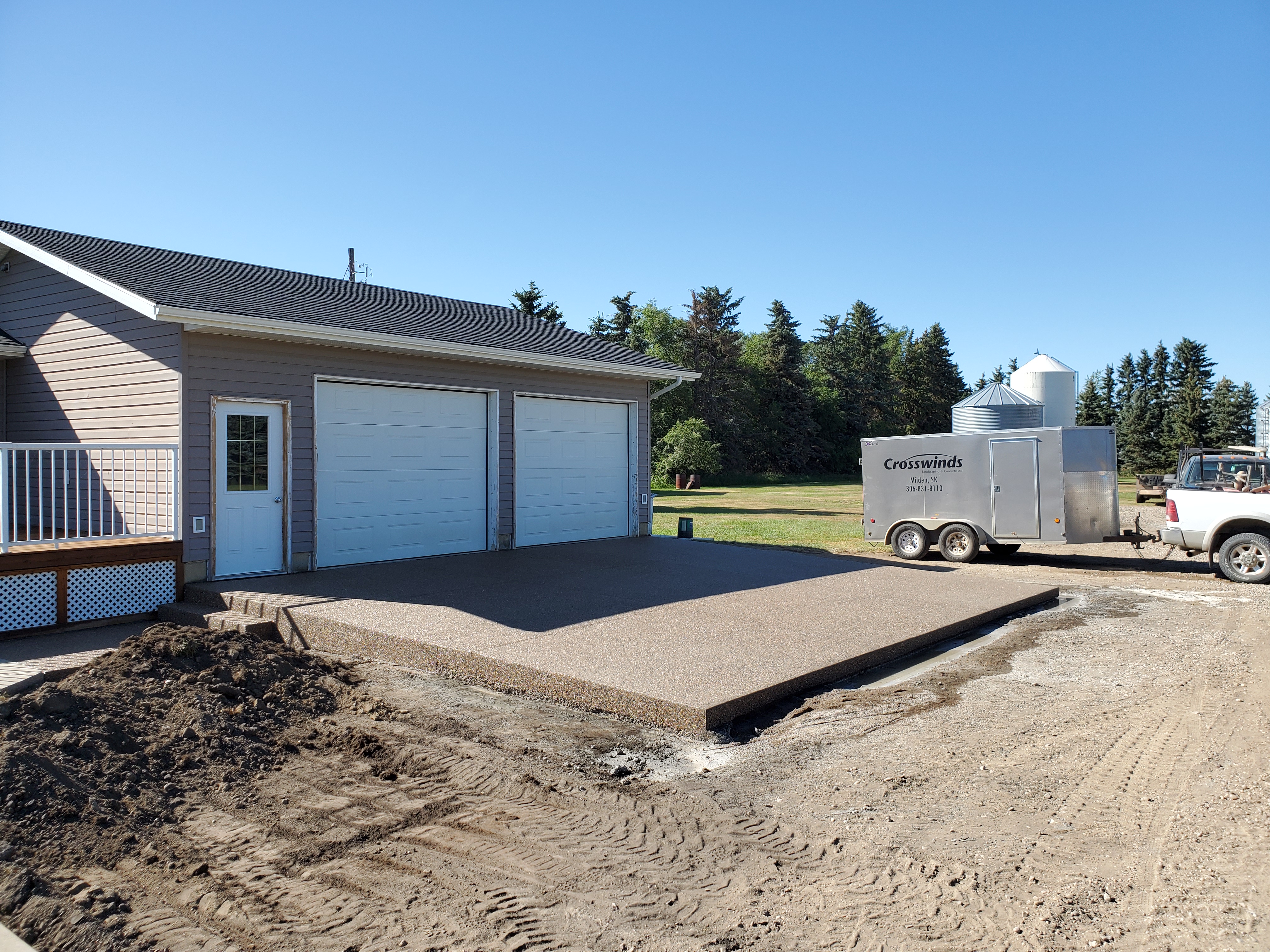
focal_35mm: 26
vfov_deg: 53.1
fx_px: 954
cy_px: 476
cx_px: 635
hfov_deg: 67.3
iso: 50
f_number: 2.4
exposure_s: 1/907
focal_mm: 4.3
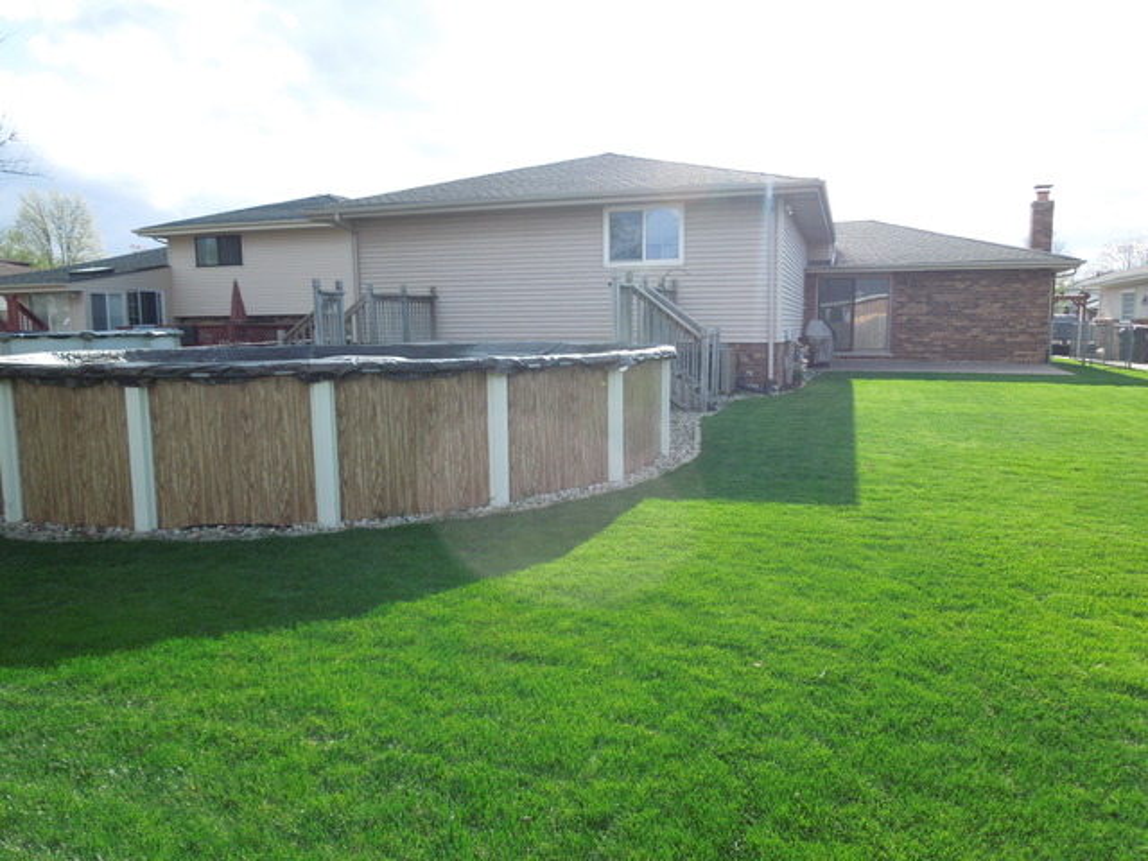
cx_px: 574
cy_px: 430
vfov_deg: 54.9
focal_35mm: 25
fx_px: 829
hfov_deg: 69.4
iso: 100
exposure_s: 1/400
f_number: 3.3
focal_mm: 4.5
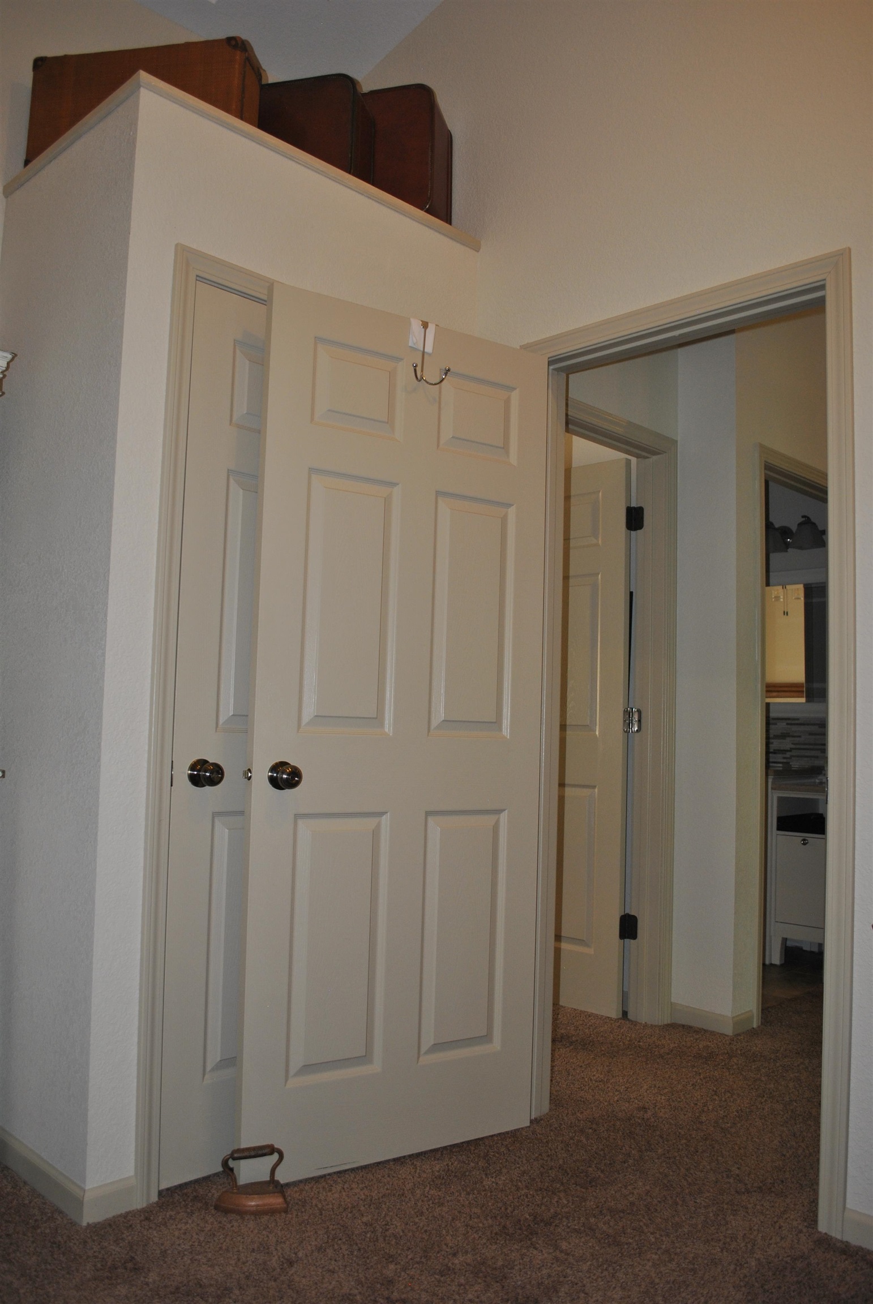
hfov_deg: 48.0
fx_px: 979
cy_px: 652
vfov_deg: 67.3
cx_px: 436
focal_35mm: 27
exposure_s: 1/60
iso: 200
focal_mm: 18
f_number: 3.5
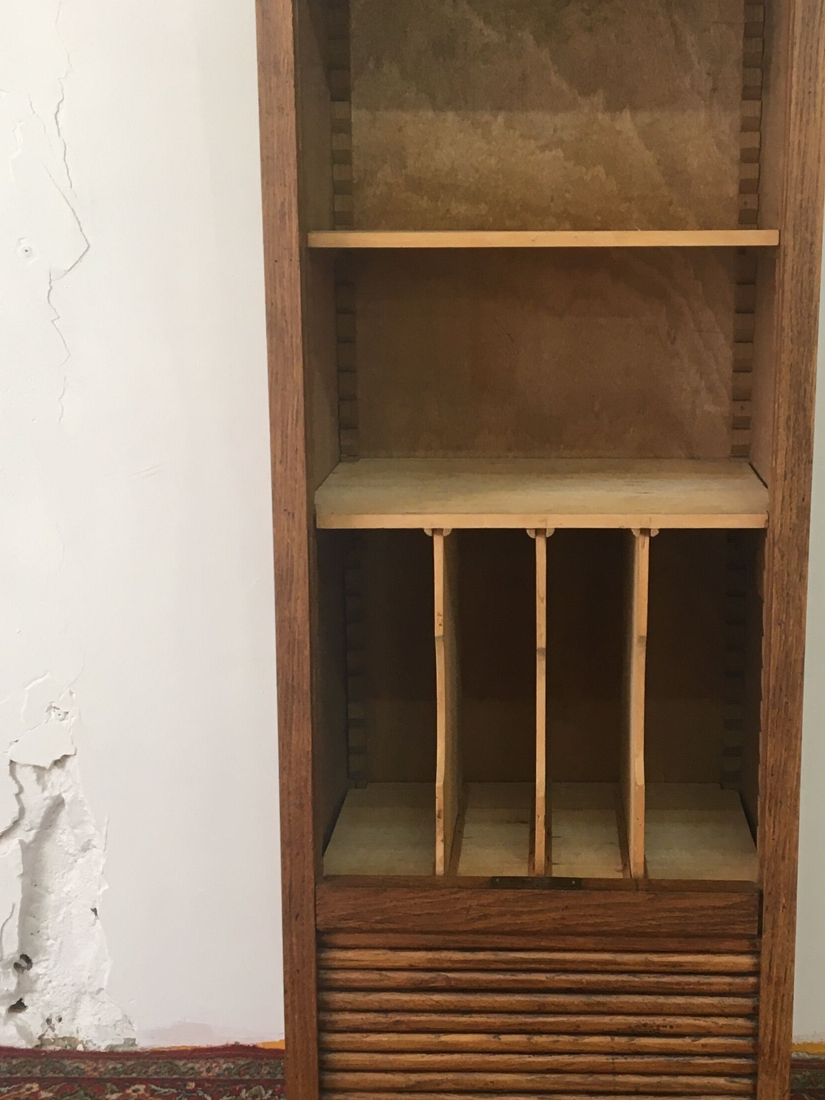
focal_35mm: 53
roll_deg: +1.2
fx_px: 1684
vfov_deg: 36.2
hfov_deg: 27.4
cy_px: 588
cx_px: 529
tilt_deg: -12.2
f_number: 2.2
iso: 80
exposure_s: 1/33
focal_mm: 4.15
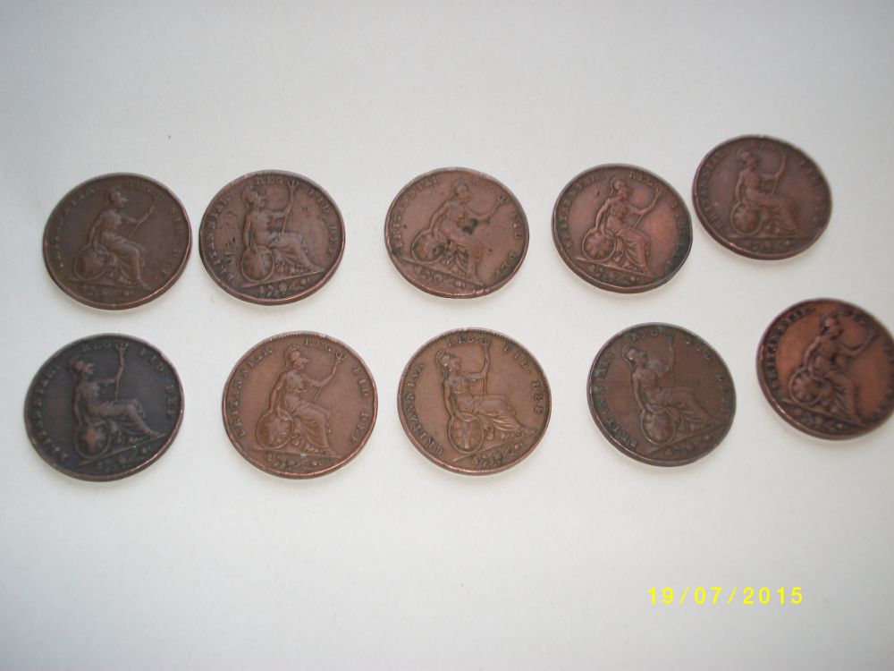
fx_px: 1007
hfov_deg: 47.9
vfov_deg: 36.8
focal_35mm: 39
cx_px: 447
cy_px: 336
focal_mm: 7.1
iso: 125
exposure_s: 1/50.3
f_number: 3.2
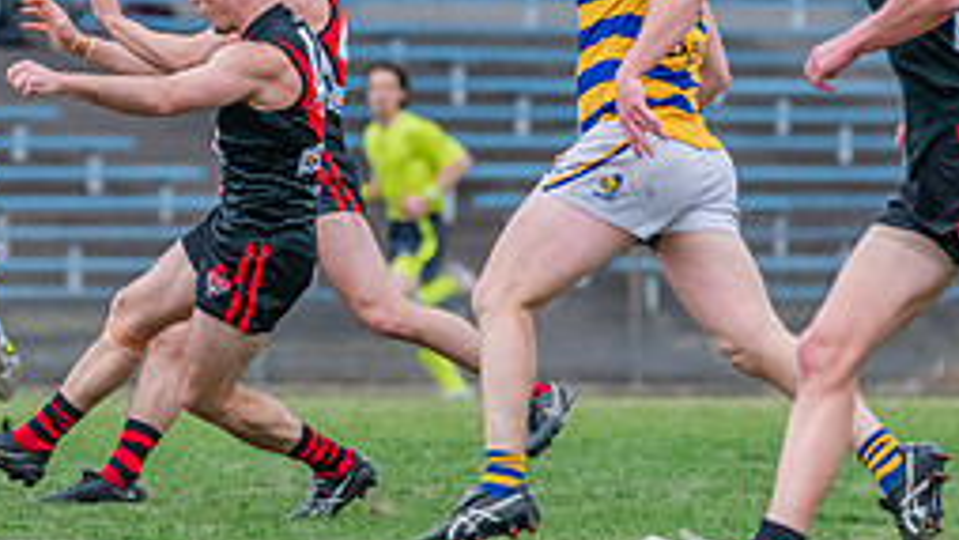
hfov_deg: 2.2
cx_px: 196
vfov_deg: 1.3
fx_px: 24544
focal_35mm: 965
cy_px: 64
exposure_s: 1/1600
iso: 1800
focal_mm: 380
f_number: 6
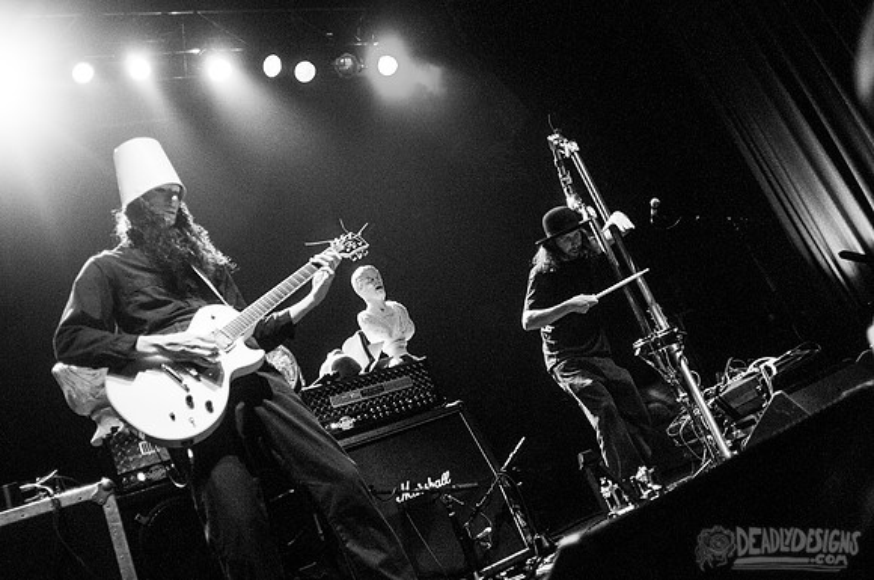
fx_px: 727
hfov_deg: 62.0
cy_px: 290
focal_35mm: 30
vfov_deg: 43.5
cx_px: 437
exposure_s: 1/80
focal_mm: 20
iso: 1600
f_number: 2.8
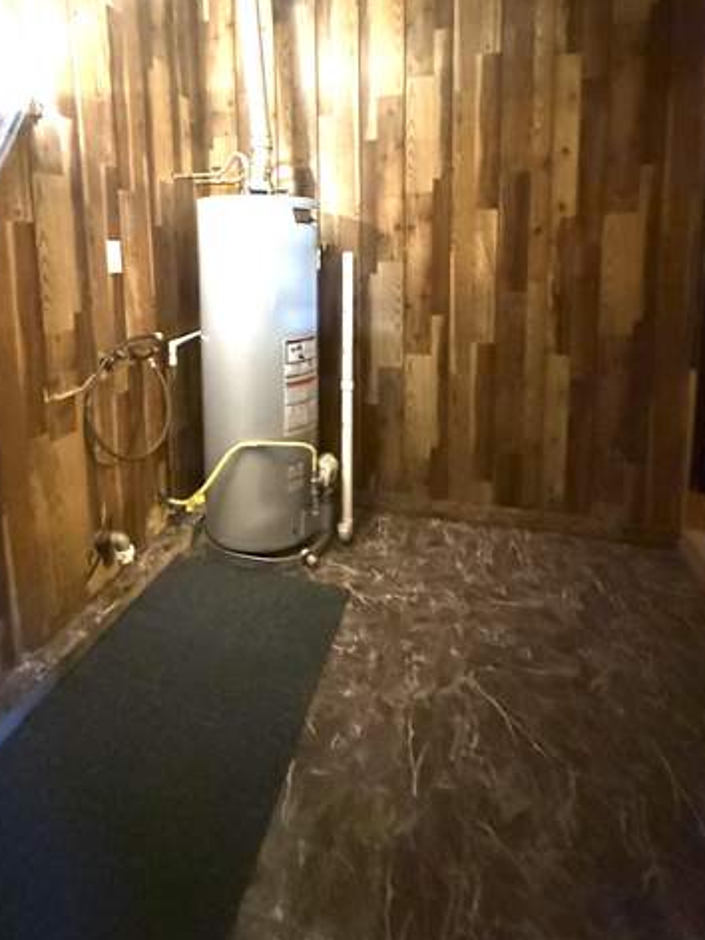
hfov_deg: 68.5
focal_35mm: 19
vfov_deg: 81.7
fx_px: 516
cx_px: 321
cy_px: 311
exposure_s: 1/30
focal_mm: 2.22
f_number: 2.2
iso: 2000
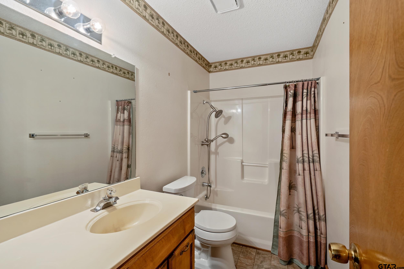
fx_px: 180
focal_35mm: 16
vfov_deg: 73.8
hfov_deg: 96.7
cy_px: 134
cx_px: 202
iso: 800
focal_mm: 16
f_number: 8
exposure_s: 1/8
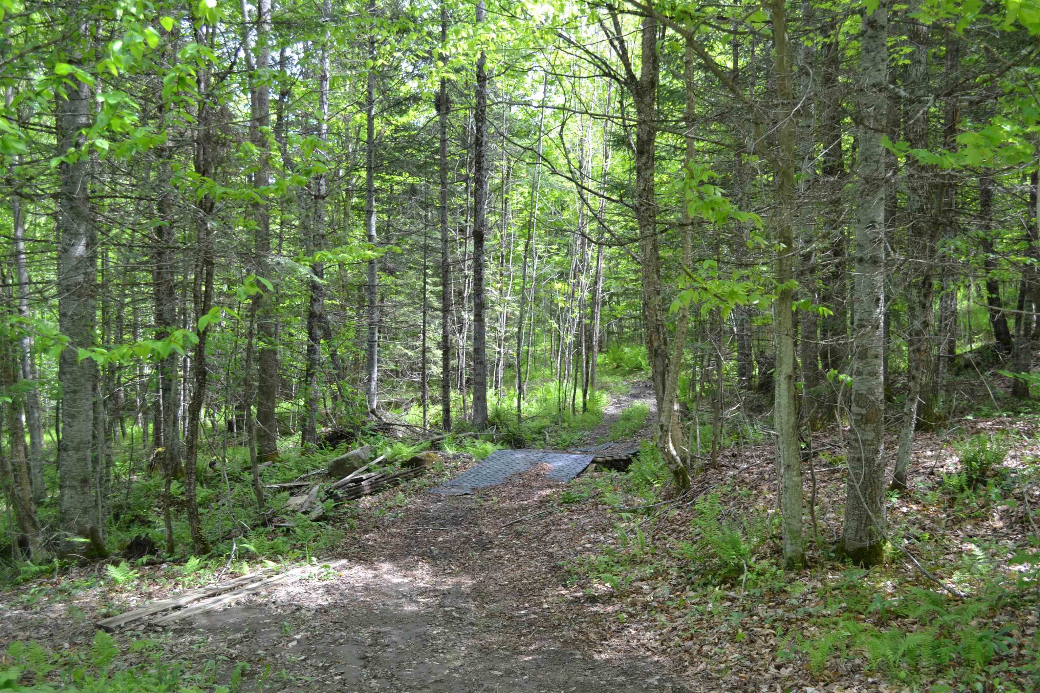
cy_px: 346
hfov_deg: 53.1
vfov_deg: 36.9
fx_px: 1040
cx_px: 520
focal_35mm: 36
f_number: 5.6
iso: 280
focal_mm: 24
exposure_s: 1/125
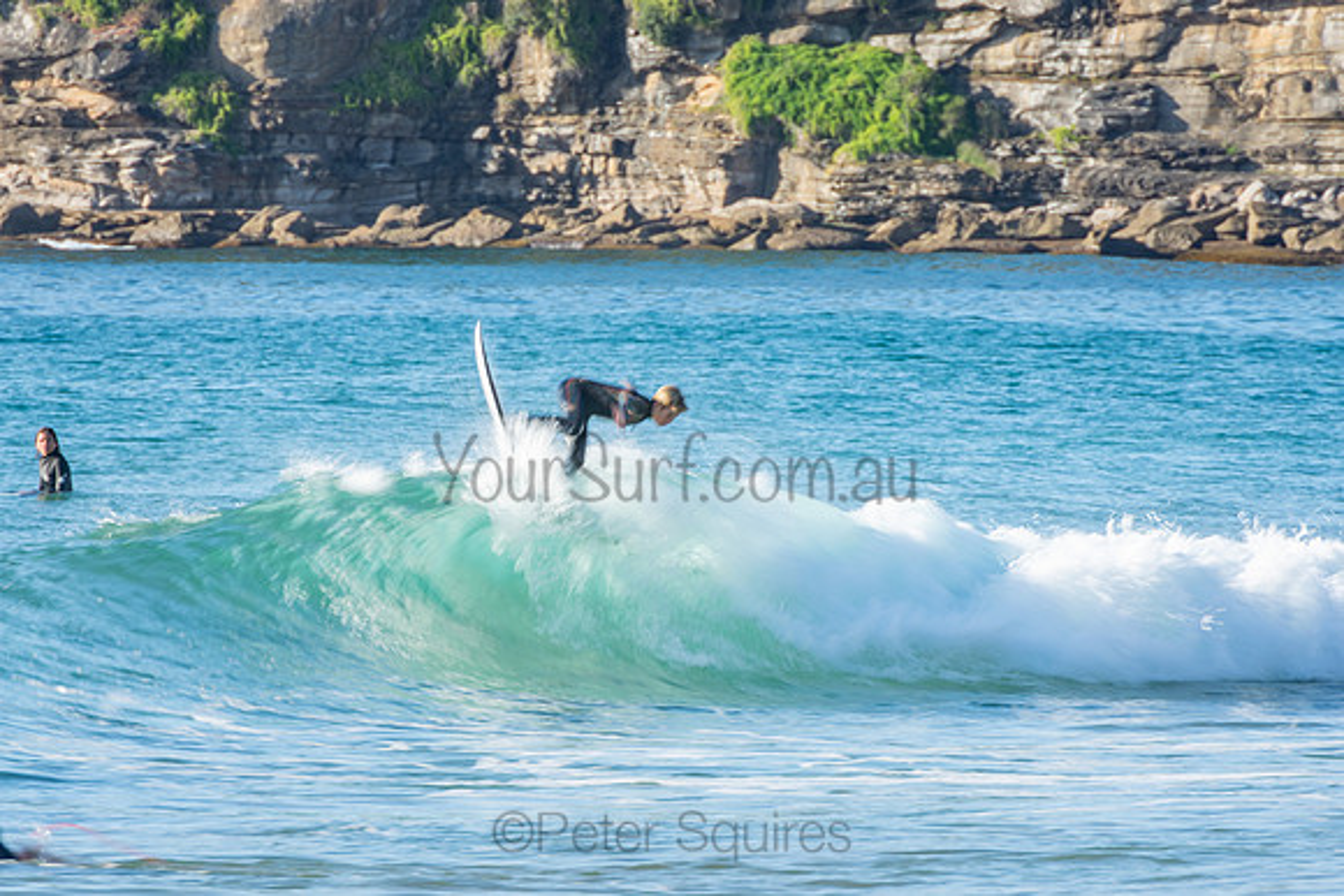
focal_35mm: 600
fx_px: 22404
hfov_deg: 3.4
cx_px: 672
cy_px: 448
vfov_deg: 2.3
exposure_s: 1/30
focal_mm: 400
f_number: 18
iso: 100
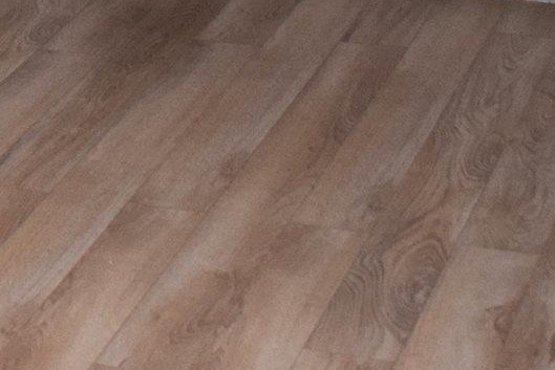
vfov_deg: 6.9
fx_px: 2820
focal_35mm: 183
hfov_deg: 10.9
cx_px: -243
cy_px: -644
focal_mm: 21
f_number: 5
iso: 800
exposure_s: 1/100
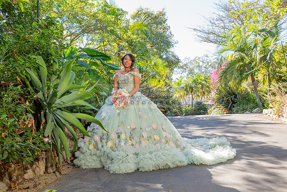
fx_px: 295
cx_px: 144
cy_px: 96
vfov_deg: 36.0
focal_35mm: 37
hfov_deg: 51.9
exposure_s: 1/200
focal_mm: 37
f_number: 5
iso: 200
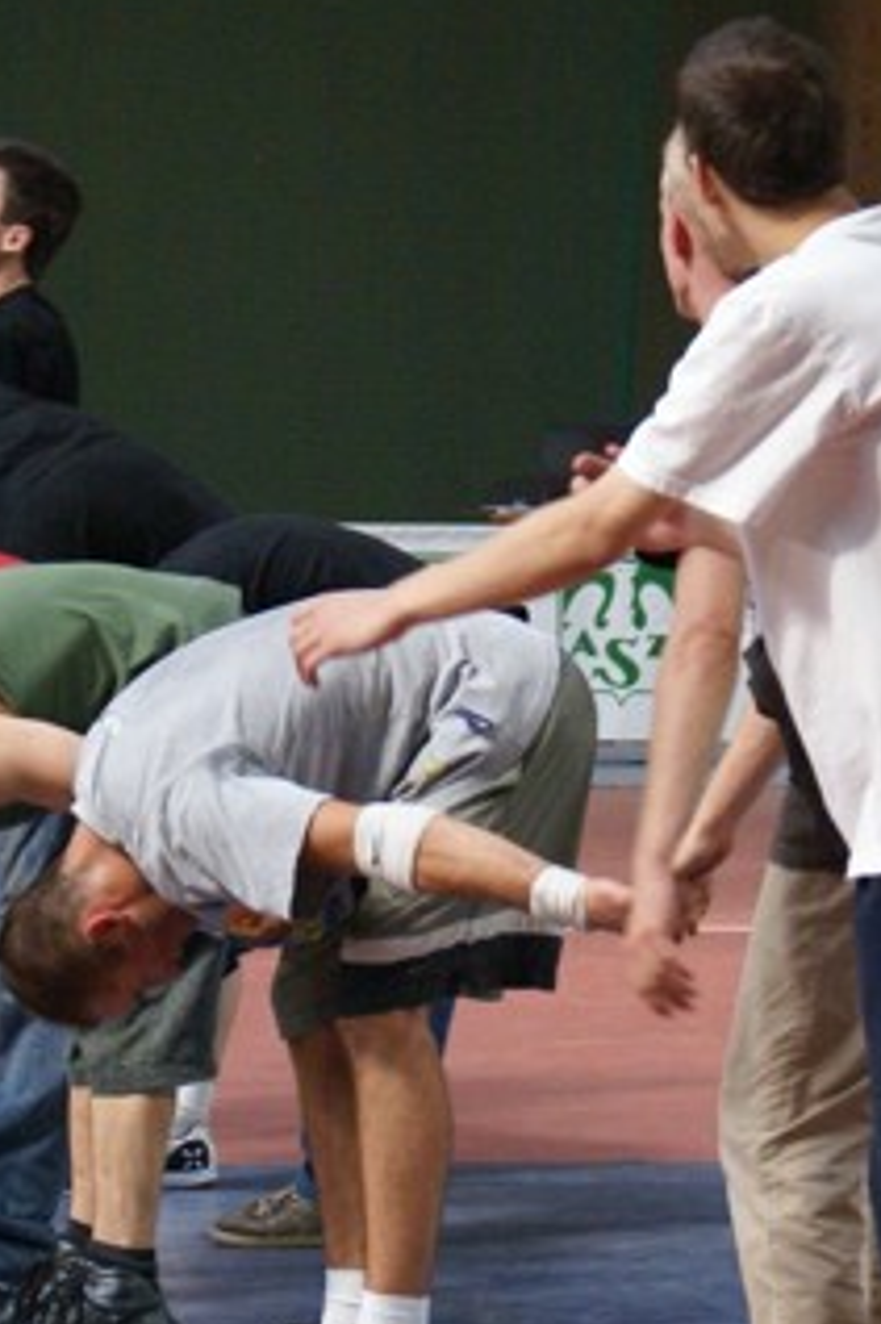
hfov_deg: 5.9
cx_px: 514
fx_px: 8525
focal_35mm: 232
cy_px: 723
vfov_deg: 8.9
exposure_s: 1/160
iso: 800
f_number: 5.6
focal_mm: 70
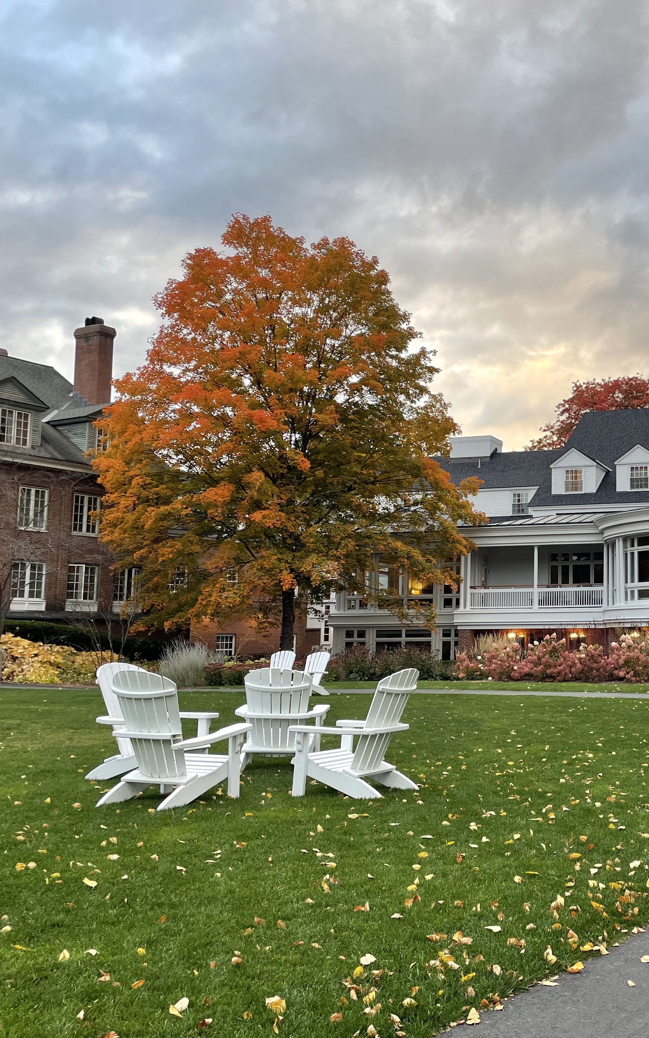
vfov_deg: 52.7
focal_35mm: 37
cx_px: 591
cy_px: 522
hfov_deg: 32.6
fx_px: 1047
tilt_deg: +7.3
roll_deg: +1.3
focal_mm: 4.2
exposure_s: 1/121
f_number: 1.6
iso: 40
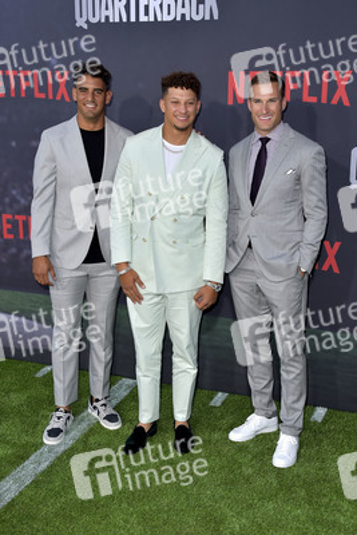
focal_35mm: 42
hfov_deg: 31.9
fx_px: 624
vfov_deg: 46.4
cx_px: 178
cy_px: 268
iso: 400
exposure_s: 1/250
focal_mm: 42
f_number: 6.3
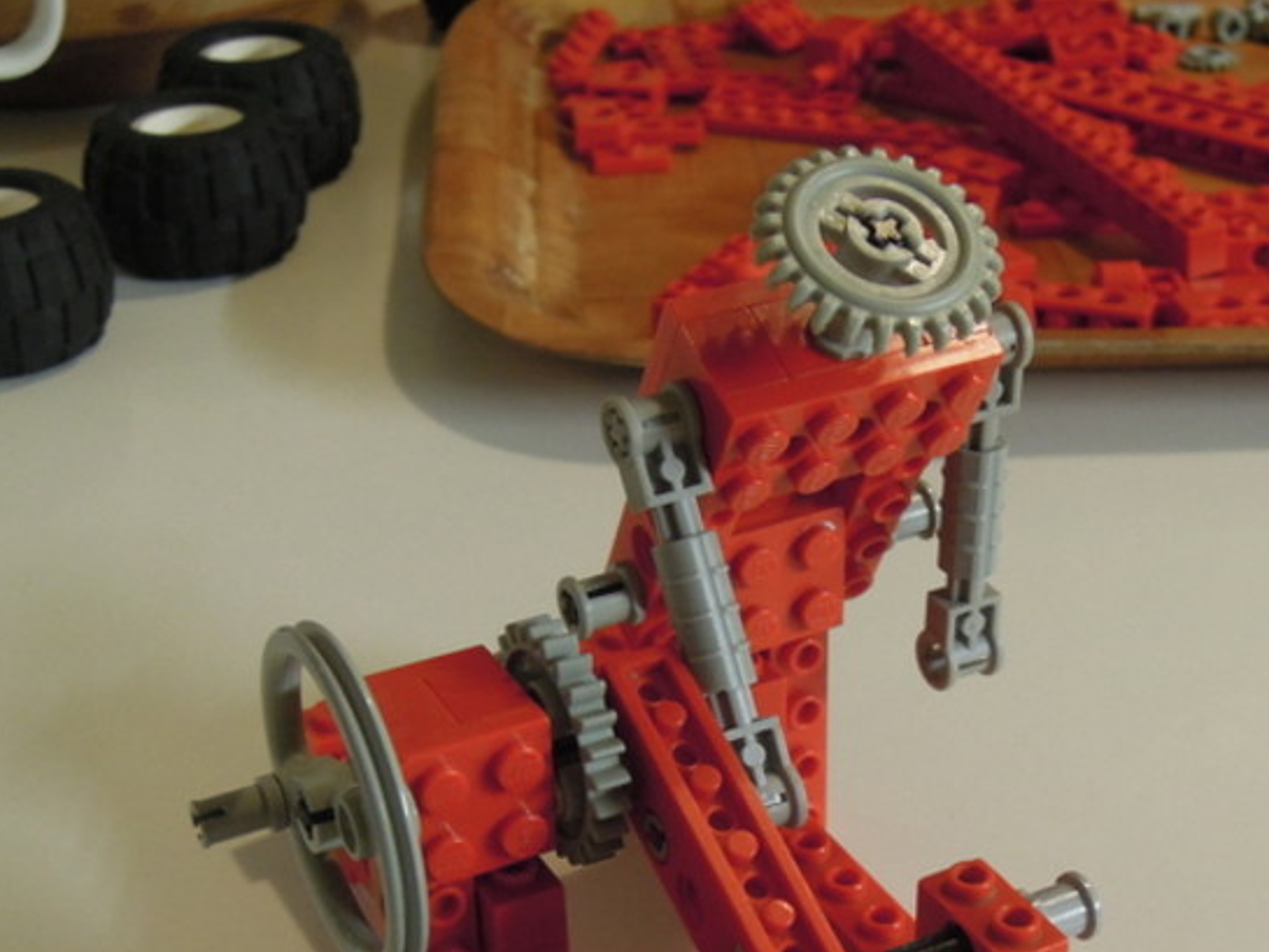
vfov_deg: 22.0
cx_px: 680
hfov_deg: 29.4
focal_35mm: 66
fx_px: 2420
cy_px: 772
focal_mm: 7.2
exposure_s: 1/25
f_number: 3.3
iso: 400
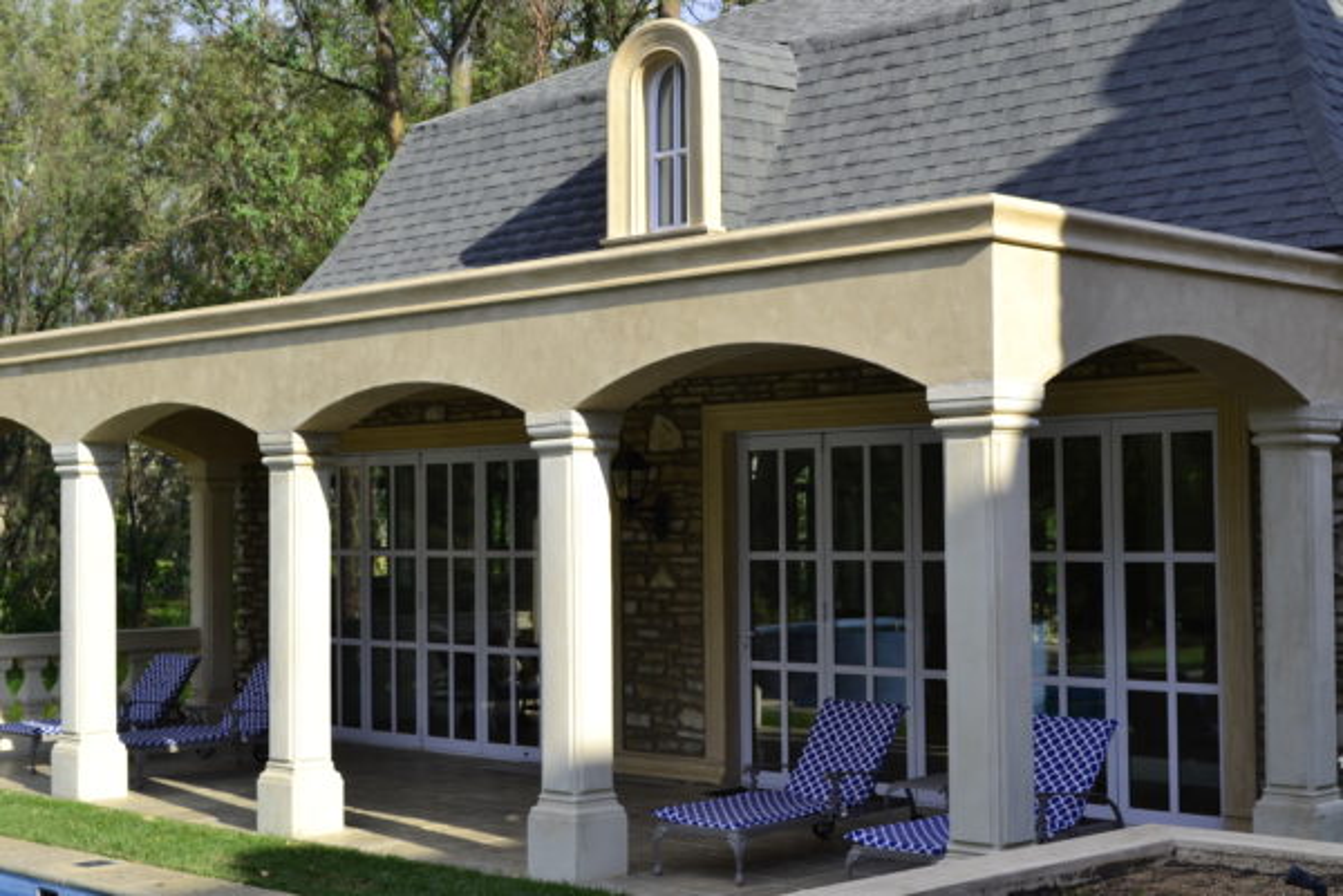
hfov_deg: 36.9
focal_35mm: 54
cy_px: 448
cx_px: 672
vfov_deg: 25.1
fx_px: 2014
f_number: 8
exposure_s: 1/125
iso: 100
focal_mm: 36
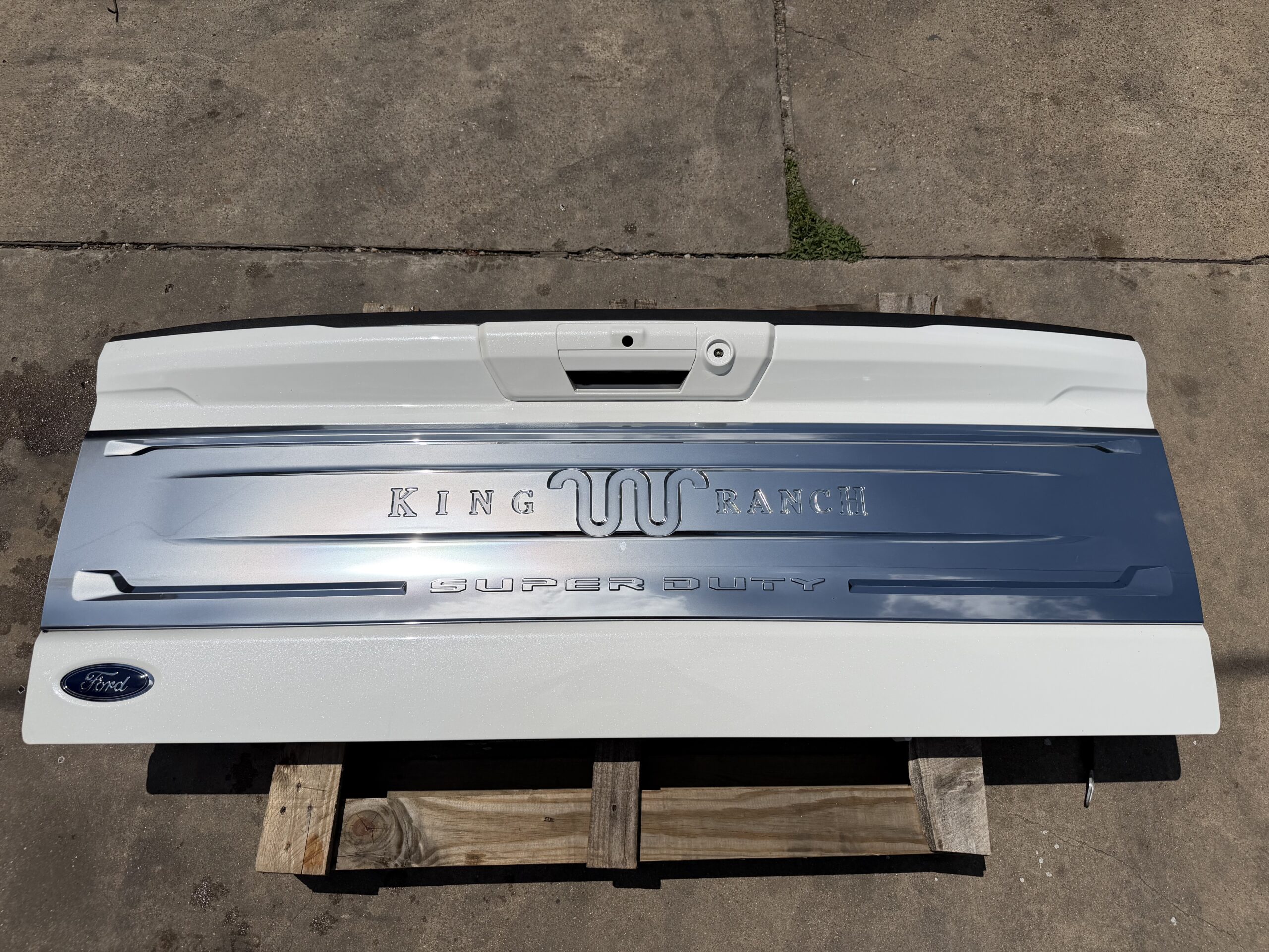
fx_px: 880
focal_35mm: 24
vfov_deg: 56.8
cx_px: 634
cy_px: 476
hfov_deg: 71.6
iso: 100
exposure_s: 1/32258
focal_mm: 6.76
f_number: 1.78
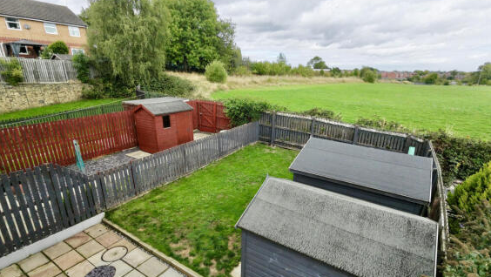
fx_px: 234
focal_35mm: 18
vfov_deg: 60.9
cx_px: 252
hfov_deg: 92.6
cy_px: 156
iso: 230
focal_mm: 3.05
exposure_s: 1/640
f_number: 2.2
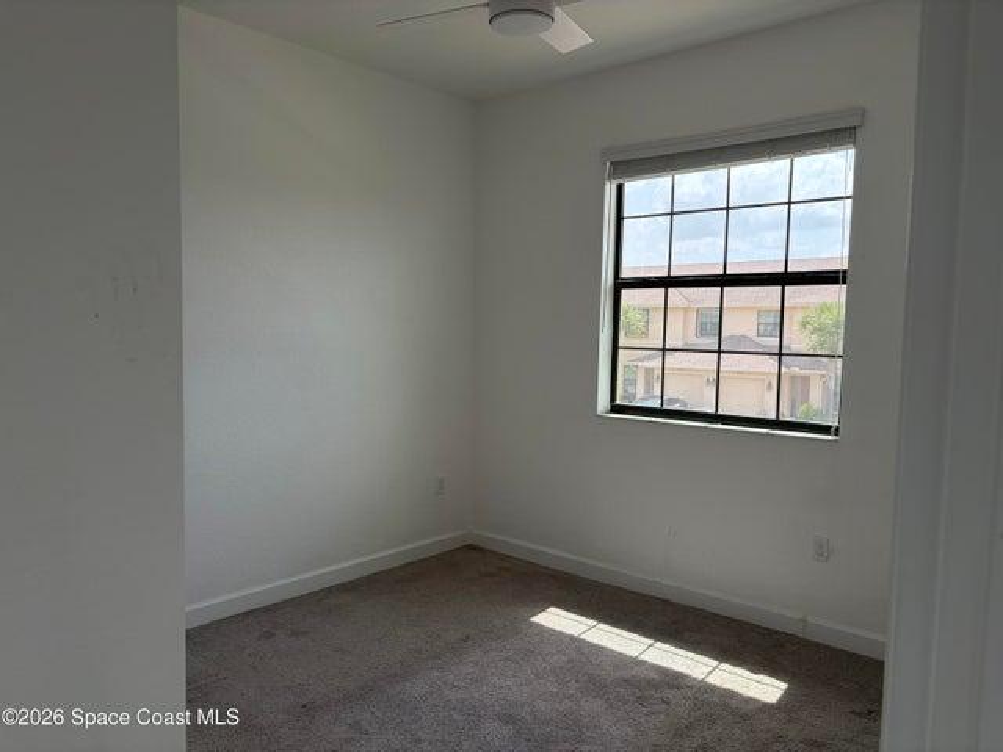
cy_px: 376
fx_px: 753
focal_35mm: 26
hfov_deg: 67.3
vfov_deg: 53.1
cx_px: 502
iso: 64
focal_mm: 5.96
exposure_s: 1/515
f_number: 1.6
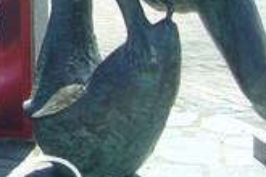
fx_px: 1042
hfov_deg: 13.6
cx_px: -148
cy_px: -88
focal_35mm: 141
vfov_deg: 9.5
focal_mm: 5.8
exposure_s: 1/320
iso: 100
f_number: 5.6
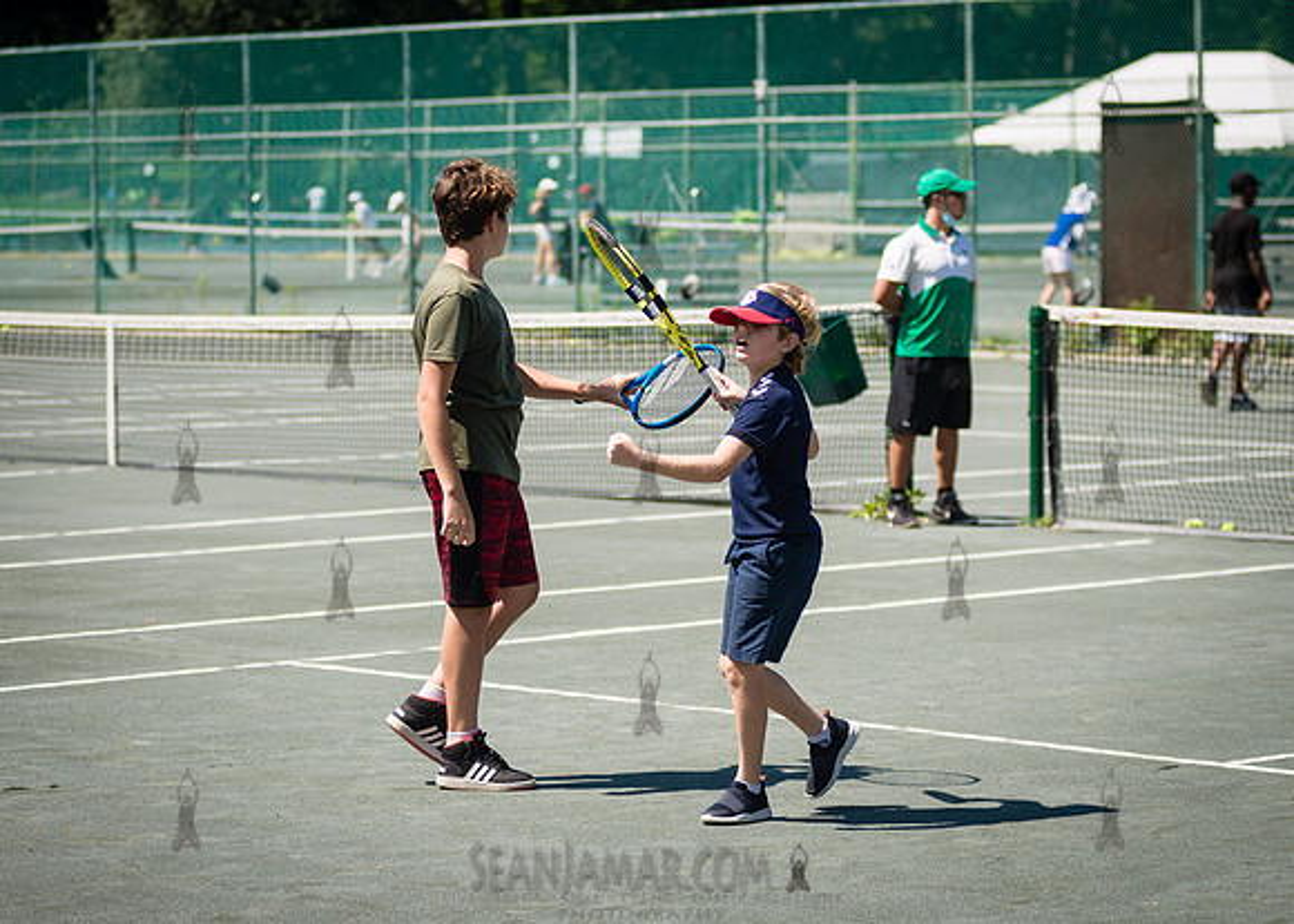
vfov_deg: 12.1
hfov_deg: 16.9
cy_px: 409
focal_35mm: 118
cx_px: 649
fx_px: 4345
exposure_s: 1/1600
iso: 125
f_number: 4
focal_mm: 86
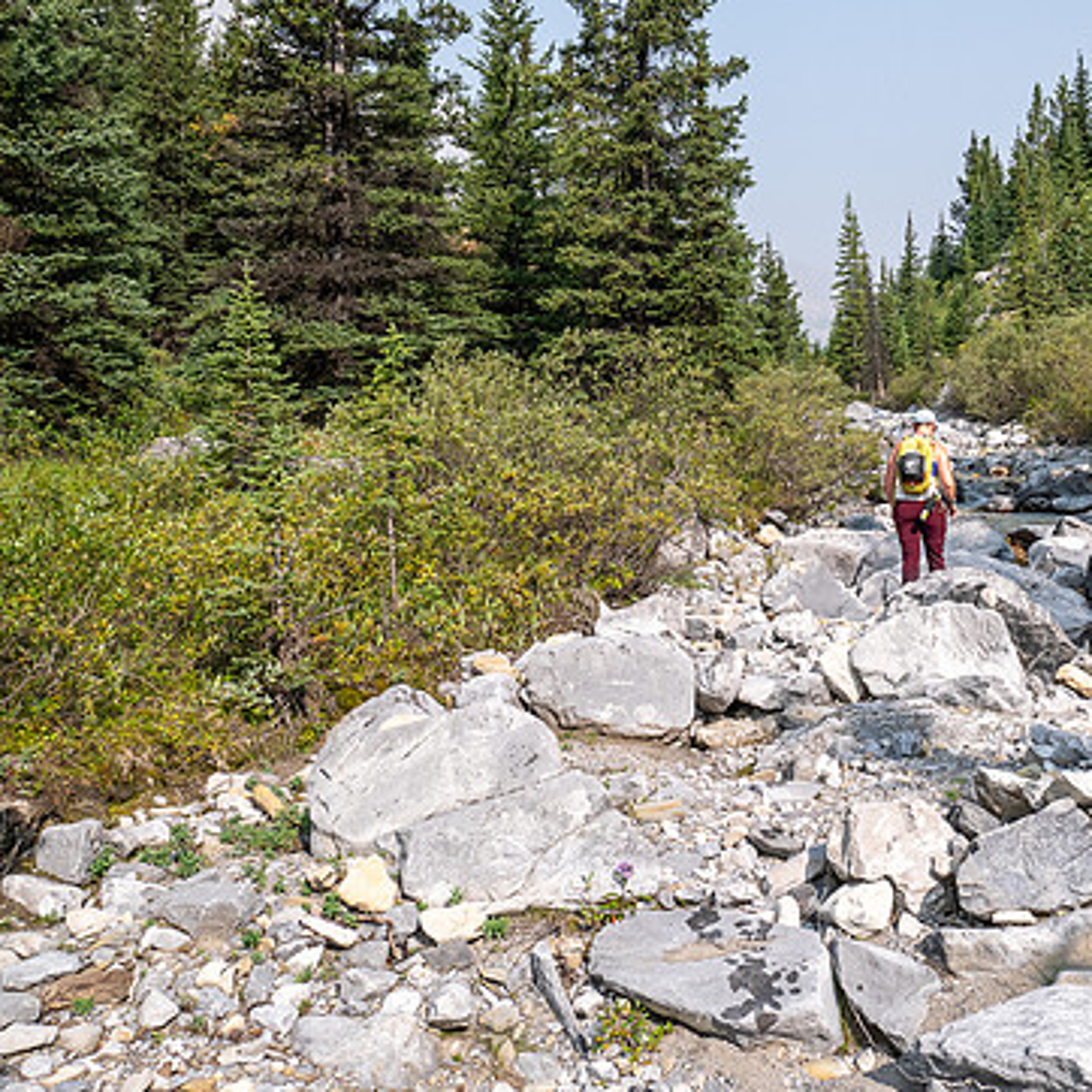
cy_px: 442
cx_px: 842
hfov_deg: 46.4
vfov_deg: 48.2
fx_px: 1213
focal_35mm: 34
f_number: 8
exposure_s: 1/400
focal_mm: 12
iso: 200
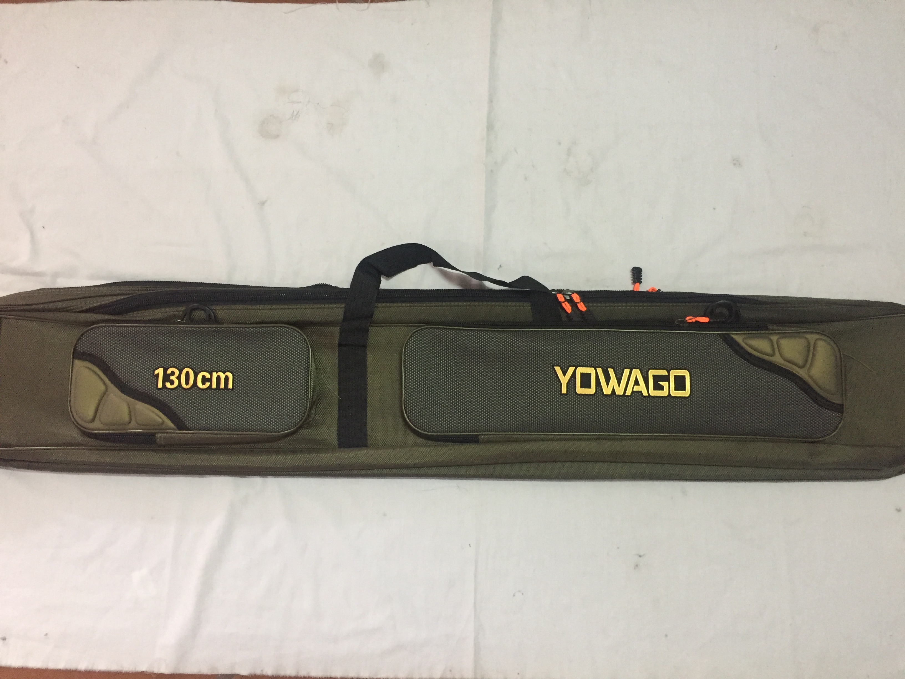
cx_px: 452
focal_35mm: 29
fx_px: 758
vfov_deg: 48.2
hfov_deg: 61.7
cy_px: 340
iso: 250
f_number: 2.2
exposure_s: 1/20
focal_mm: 4.15
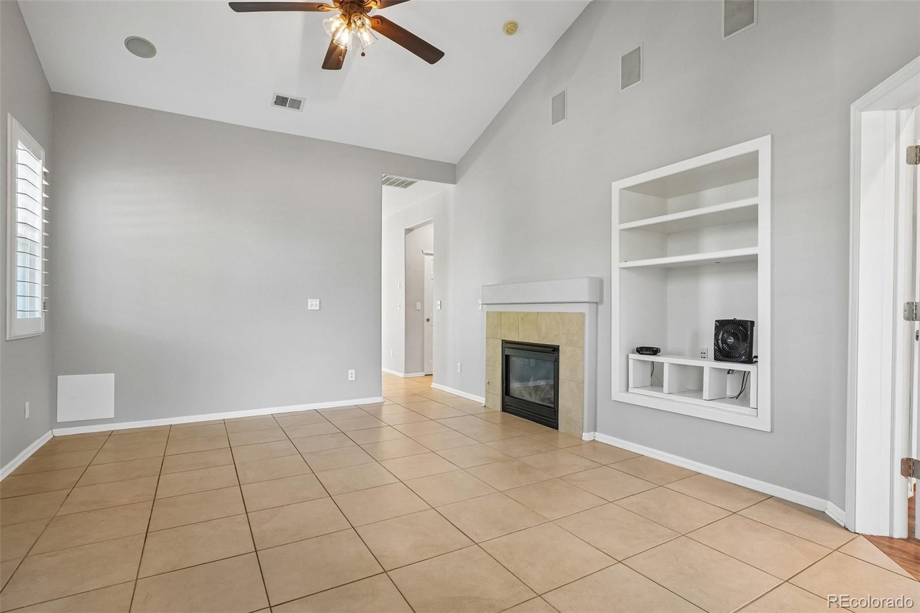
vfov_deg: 72.0
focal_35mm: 16
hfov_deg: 95.0
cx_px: 460
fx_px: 422
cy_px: 306
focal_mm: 11
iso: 500
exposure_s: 1/15
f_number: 8
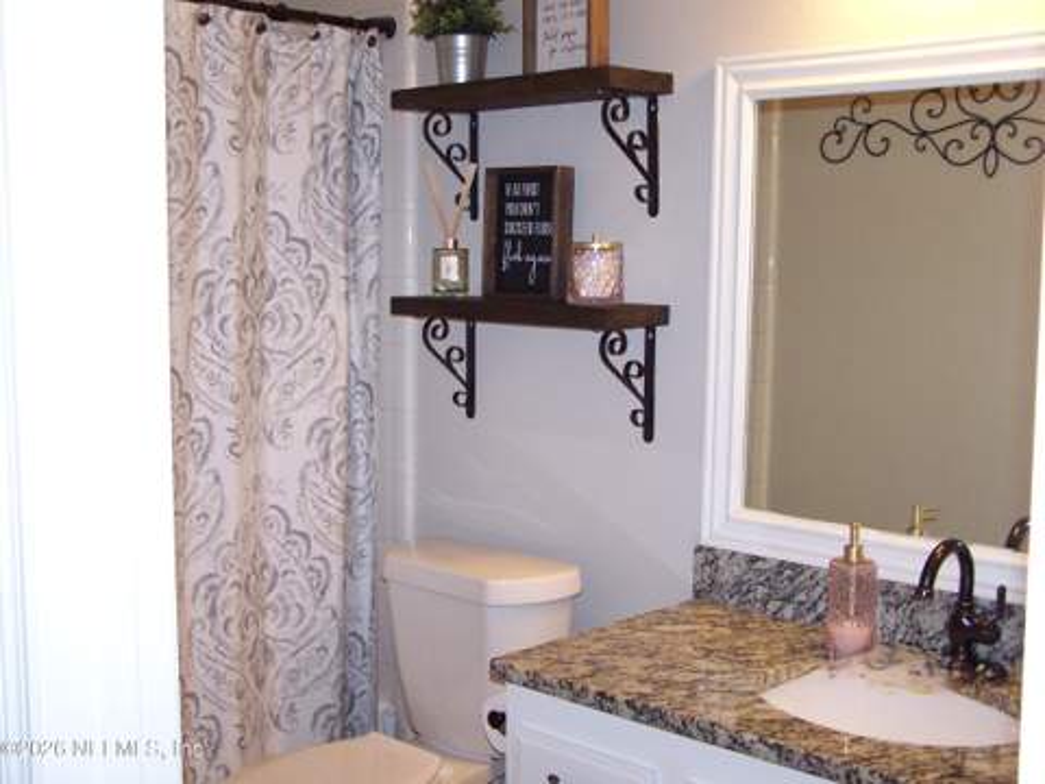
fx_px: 1449
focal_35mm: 48
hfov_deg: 39.7
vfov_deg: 30.3
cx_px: 522
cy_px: 392
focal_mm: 8
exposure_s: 1/60
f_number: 3
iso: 140
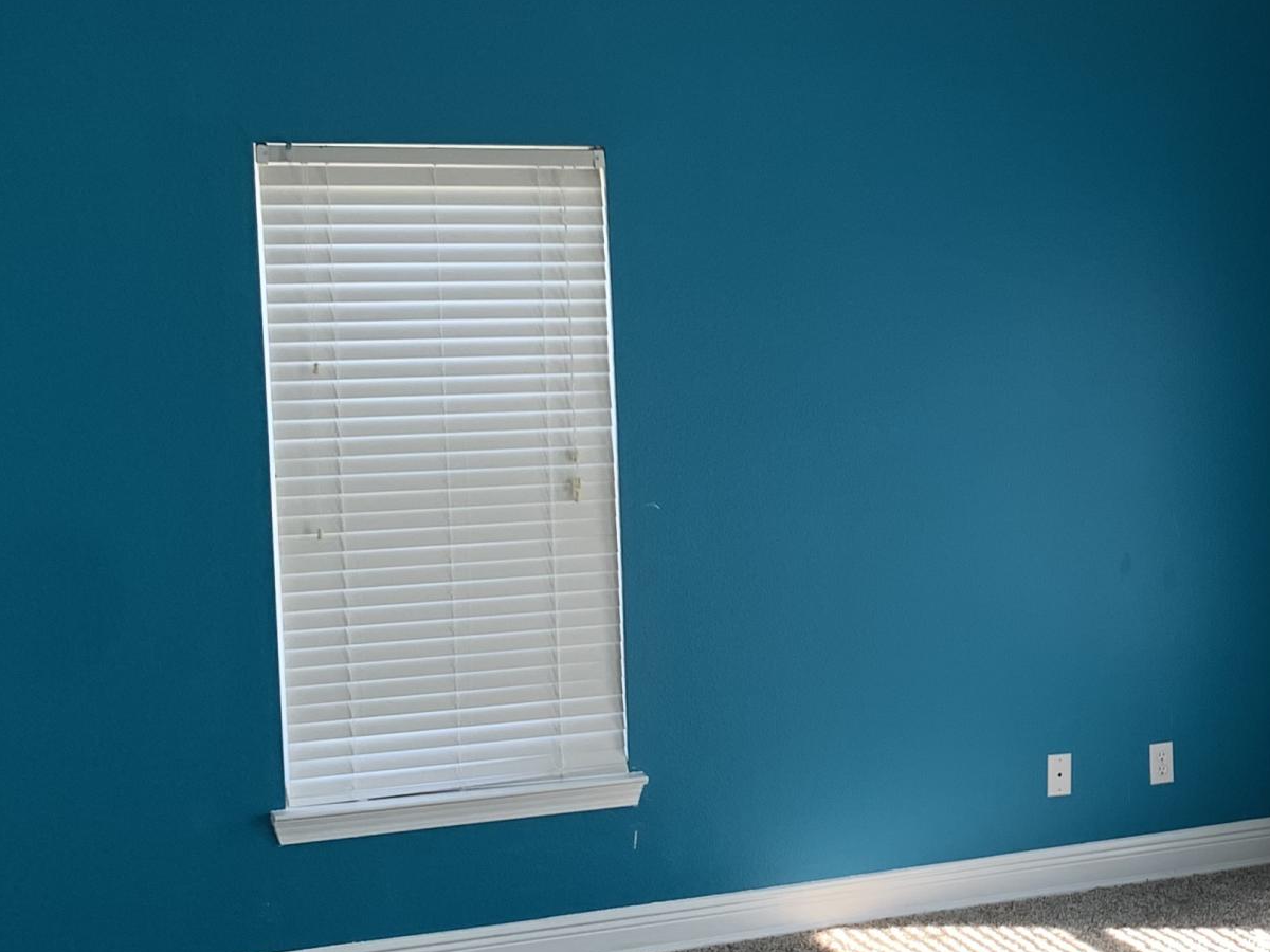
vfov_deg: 22.6
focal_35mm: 65
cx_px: 1330
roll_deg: -0.6
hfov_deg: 27.7
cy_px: 539
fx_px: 2385
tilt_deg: -5.9
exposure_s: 1/125
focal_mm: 4.25
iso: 25
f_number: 1.8
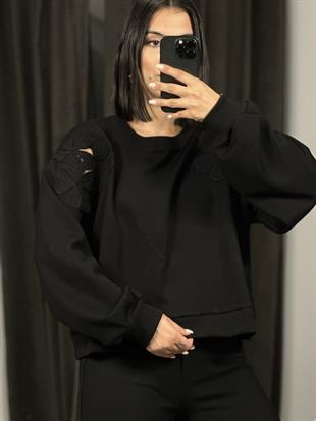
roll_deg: +2.0
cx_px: 158
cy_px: 210
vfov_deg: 25.3
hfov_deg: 19.1
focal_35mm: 77
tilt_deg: -20.3
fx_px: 937
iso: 250
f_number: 2.8
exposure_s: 1/33
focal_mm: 9
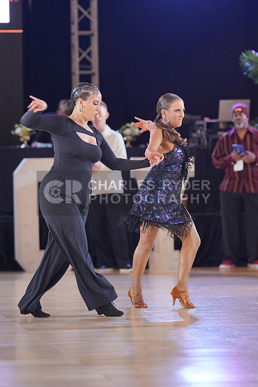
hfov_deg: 8.5
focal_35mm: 162
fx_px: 1740
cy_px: 194
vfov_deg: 12.7
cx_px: 129
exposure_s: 1/500
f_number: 2
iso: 1250
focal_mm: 108
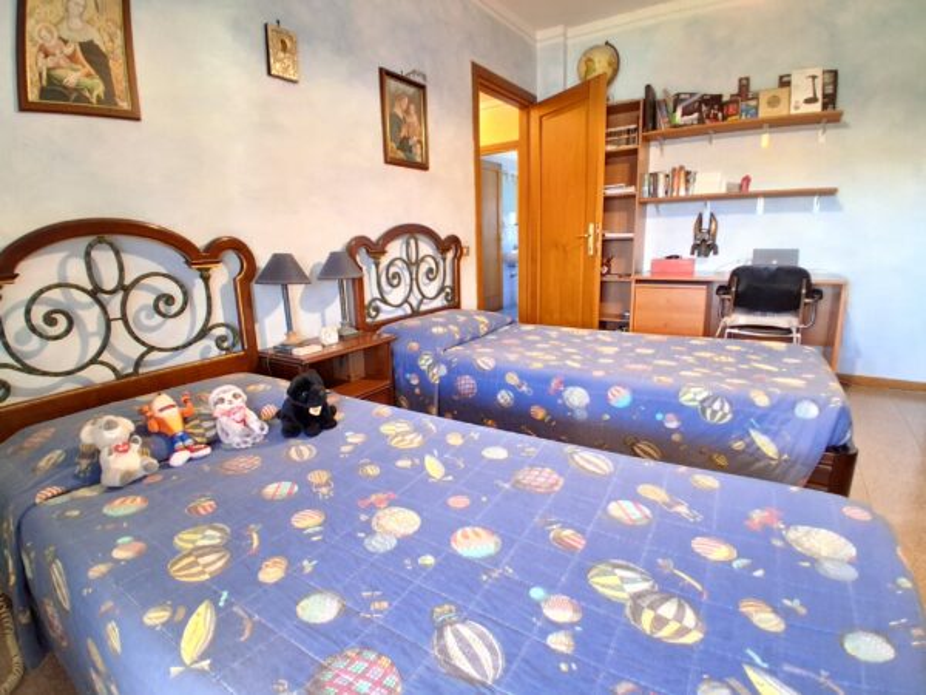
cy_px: 348
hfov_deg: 91.0
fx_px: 455
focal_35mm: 17
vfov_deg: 74.7
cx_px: 463
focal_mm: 1.4
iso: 500
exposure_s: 1/24
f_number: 2.2
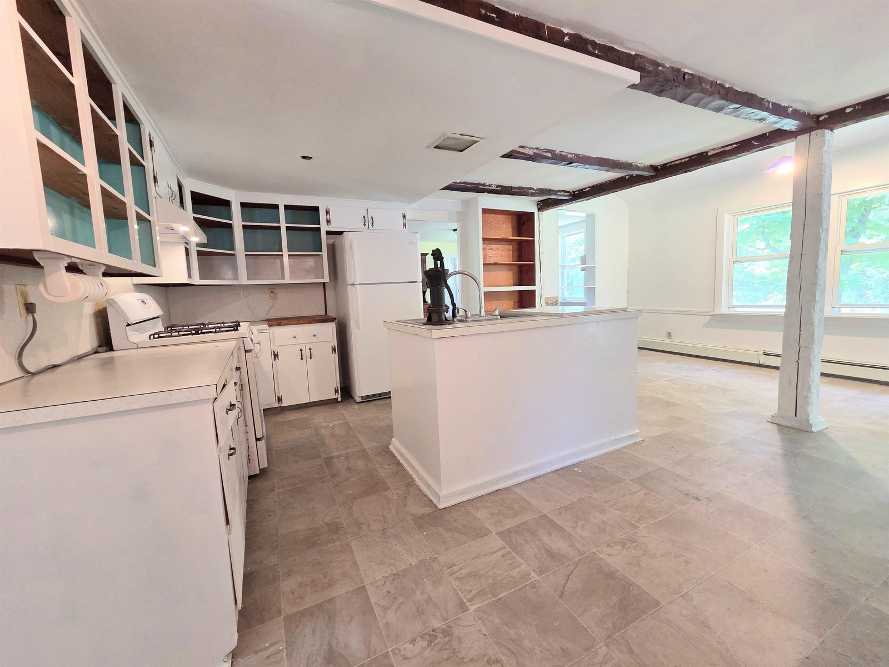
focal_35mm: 13
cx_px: 444
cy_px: 334
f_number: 2.2
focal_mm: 2.2
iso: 320
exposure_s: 1/60
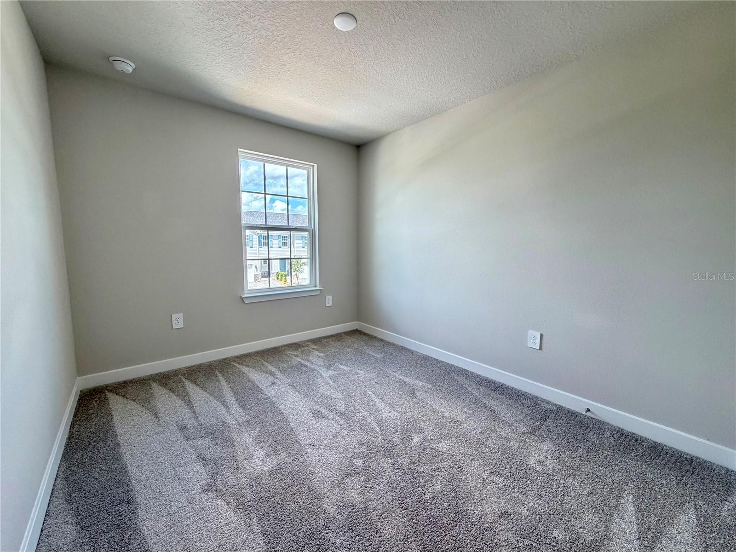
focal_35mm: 14
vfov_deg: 85.7
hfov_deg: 102.1
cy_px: 276
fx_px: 298
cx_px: 368
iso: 250
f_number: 2.2
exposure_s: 1/121
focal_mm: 2.22
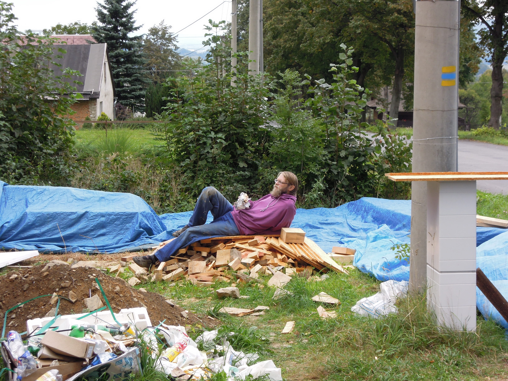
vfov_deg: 14.8
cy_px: 190
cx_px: 254
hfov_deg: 19.6
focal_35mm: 100
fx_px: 1468
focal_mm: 17.9
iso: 160
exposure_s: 1/160
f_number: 5.5
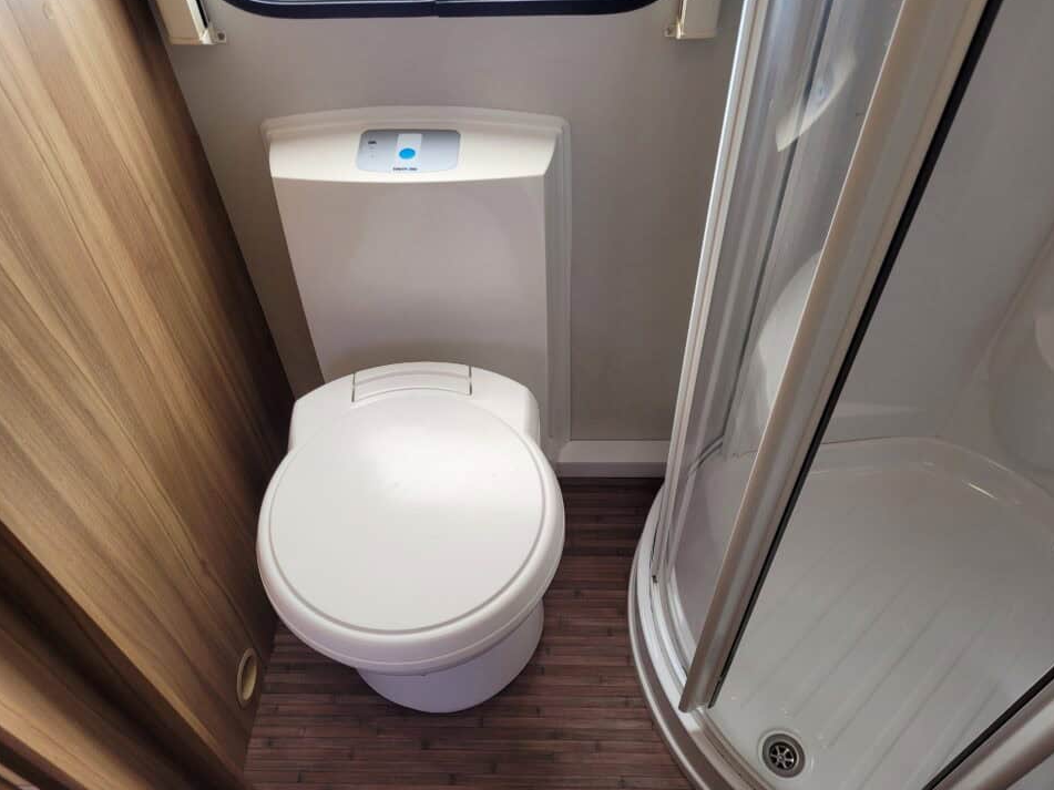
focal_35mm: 28
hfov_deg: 63.5
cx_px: 528
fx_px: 852
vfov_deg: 49.7
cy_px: 418
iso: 80
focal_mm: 5.4
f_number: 1.8
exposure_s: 1/100
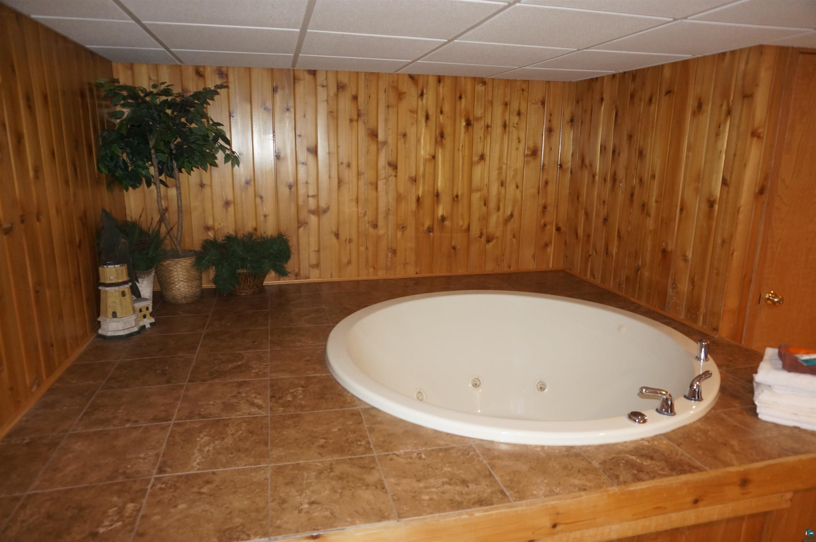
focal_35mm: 24
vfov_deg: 53.0
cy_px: 271
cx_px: 408
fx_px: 543
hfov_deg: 73.8
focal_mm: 16
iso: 800
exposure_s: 1/60
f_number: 4
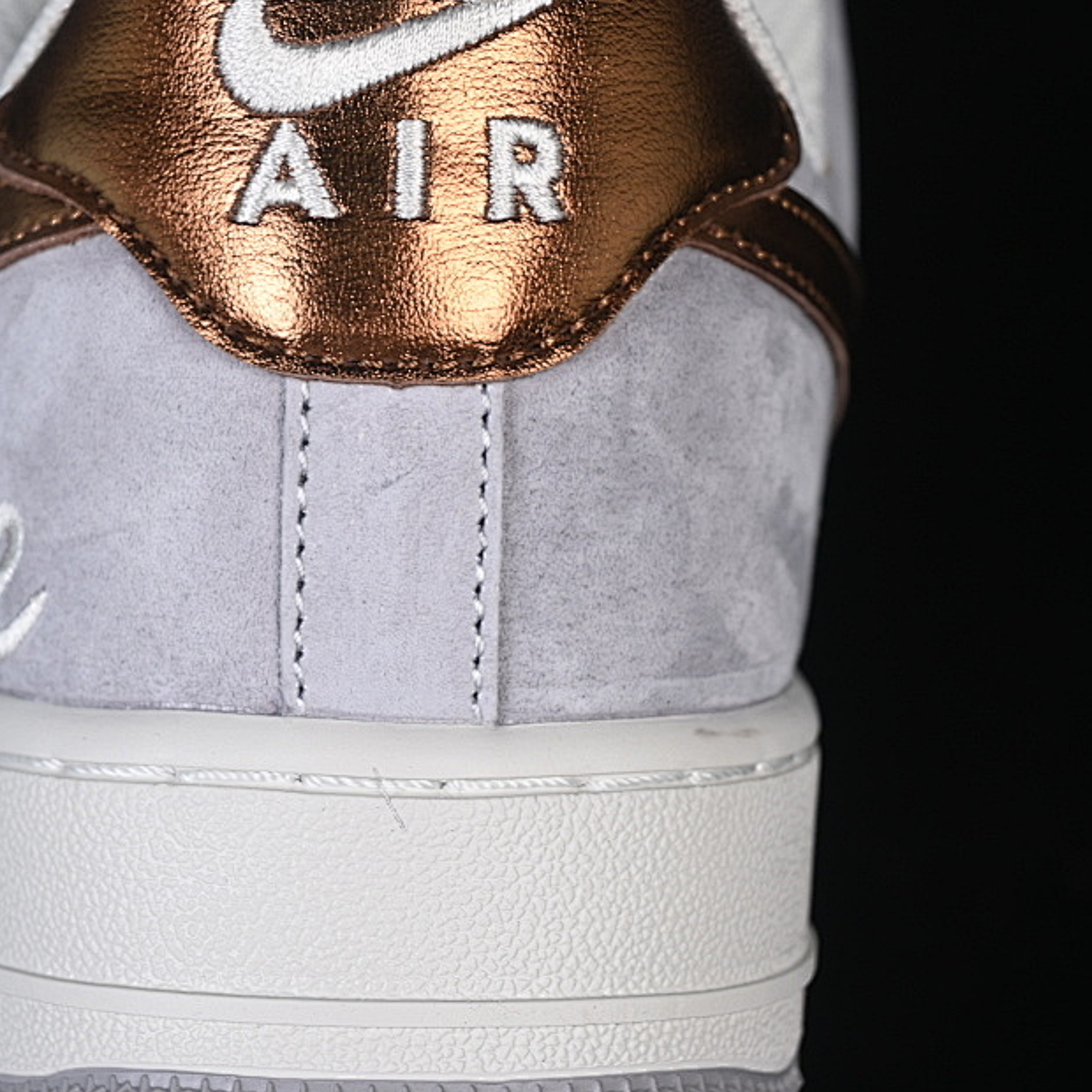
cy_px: 491
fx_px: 3962
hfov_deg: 15.7
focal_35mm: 111
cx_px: 372
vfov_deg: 15.7
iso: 160
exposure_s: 1/80
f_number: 7.1
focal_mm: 50
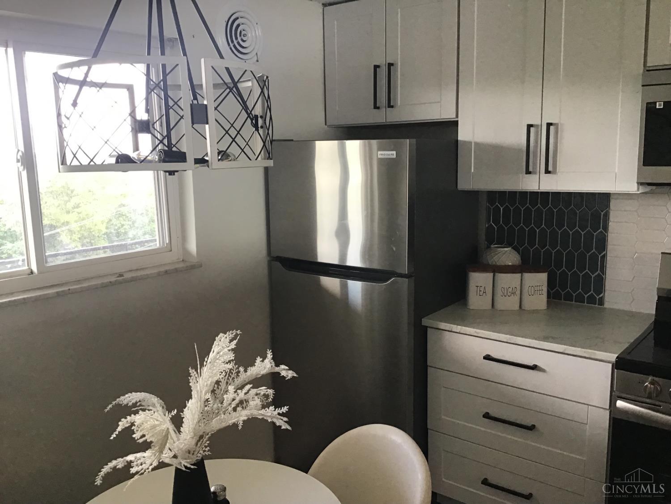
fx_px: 601
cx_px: 336
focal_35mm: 31
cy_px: 252
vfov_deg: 45.4
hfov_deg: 58.4
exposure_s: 1/30
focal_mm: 3.3
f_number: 2.4
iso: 40
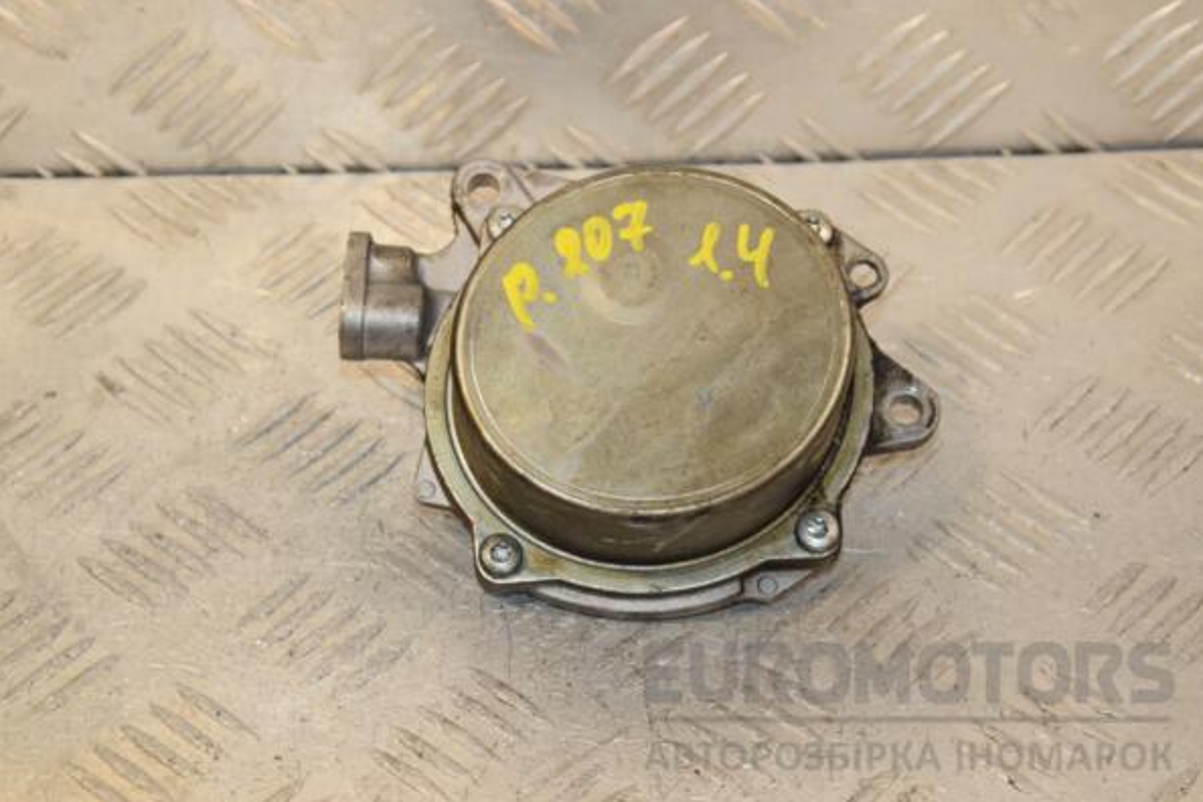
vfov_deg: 12.9
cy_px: 403
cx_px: 606
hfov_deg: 19.3
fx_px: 3542
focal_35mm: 106
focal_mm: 70
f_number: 8
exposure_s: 1/200
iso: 1600
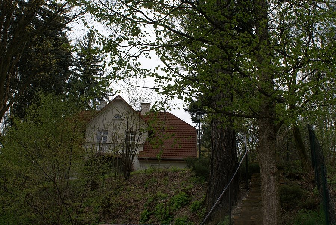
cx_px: 168
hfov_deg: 49.5
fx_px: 364
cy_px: 112
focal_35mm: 39
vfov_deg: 34.3
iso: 100
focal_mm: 26
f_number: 9
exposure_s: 1/125
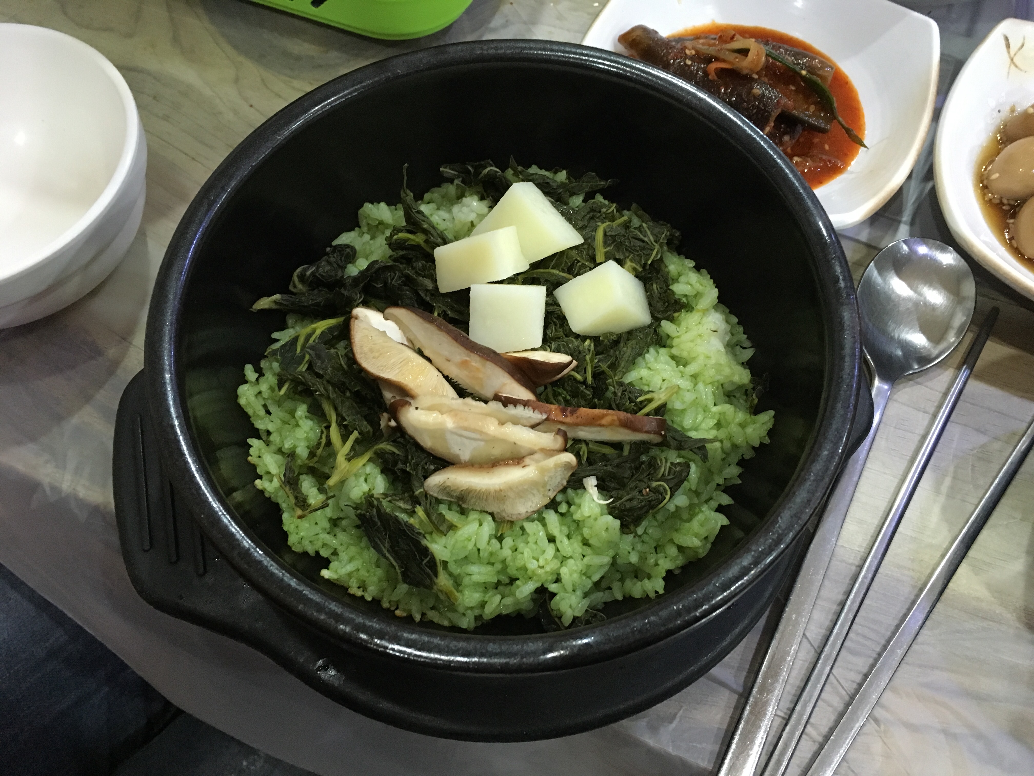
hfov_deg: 61.7
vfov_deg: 48.2
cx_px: 517
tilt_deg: -62.4
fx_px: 866
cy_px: 388
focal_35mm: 29
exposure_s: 1/20
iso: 200
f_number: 2.2
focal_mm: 4.15
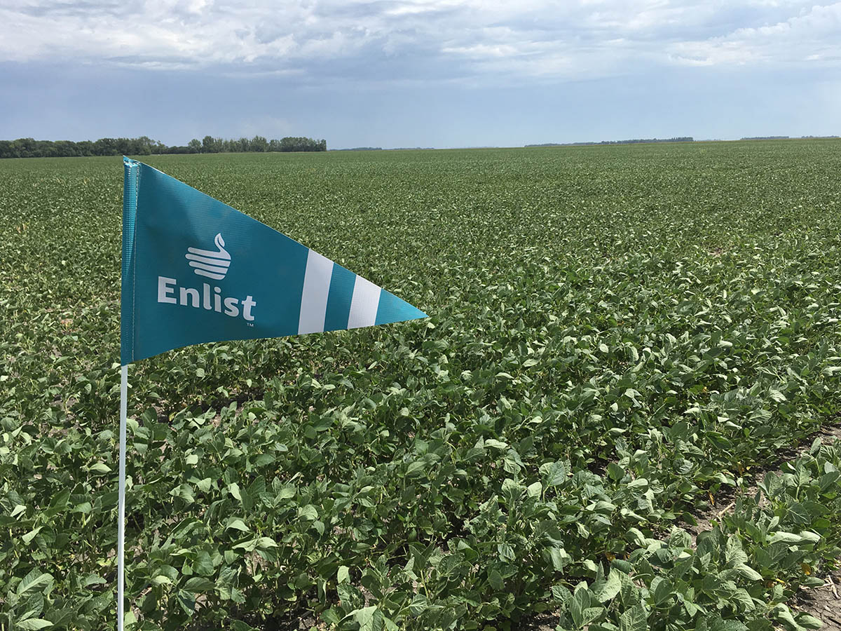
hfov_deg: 61.7
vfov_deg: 48.2
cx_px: 420
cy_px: 316
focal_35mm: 29
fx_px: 705
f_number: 2.2
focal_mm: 4.15
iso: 25
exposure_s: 1/2079
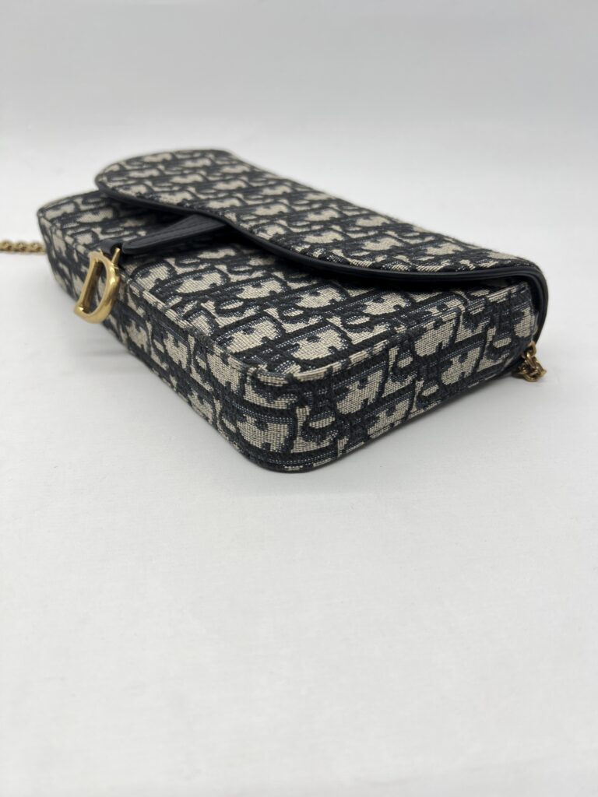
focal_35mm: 26
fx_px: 599
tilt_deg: -32.1
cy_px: 398
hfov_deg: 53.1
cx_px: 299
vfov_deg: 67.3
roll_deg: -1.5
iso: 40
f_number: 1.5
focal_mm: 5.7
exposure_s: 1/169
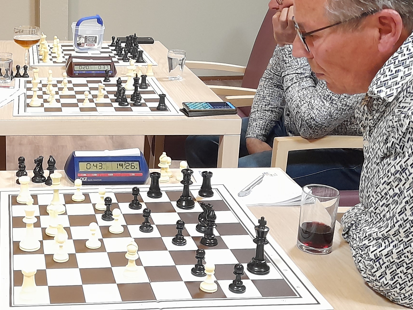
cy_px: 129
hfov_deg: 32.0
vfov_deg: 25.2
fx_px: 692
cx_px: 63
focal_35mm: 58
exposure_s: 1/33
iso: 400
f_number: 2
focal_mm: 4.6
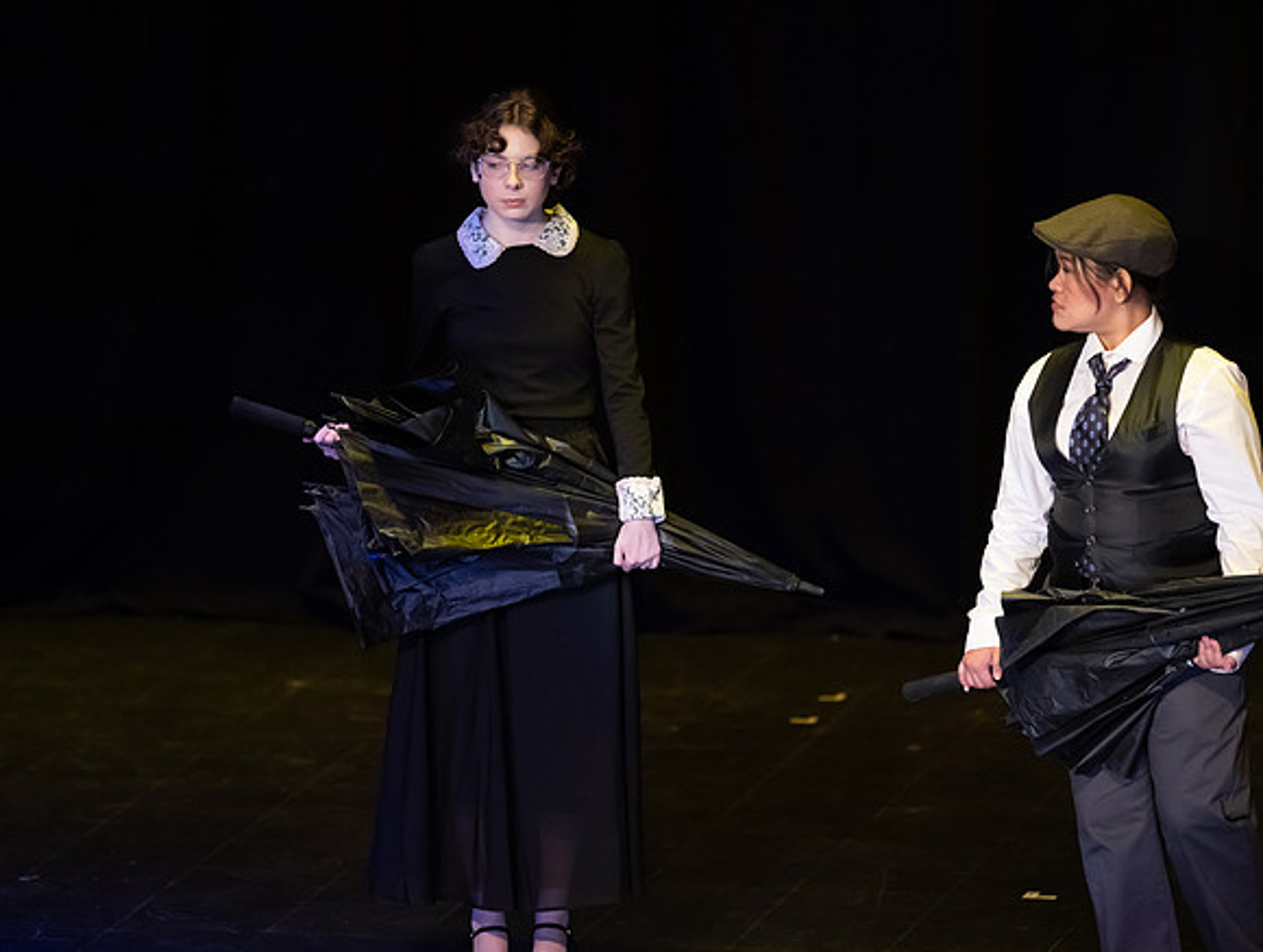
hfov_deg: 6.0
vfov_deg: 4.5
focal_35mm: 332
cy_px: 476
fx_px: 12134
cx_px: 632
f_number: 2.8
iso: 6400
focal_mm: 300
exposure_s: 1/200
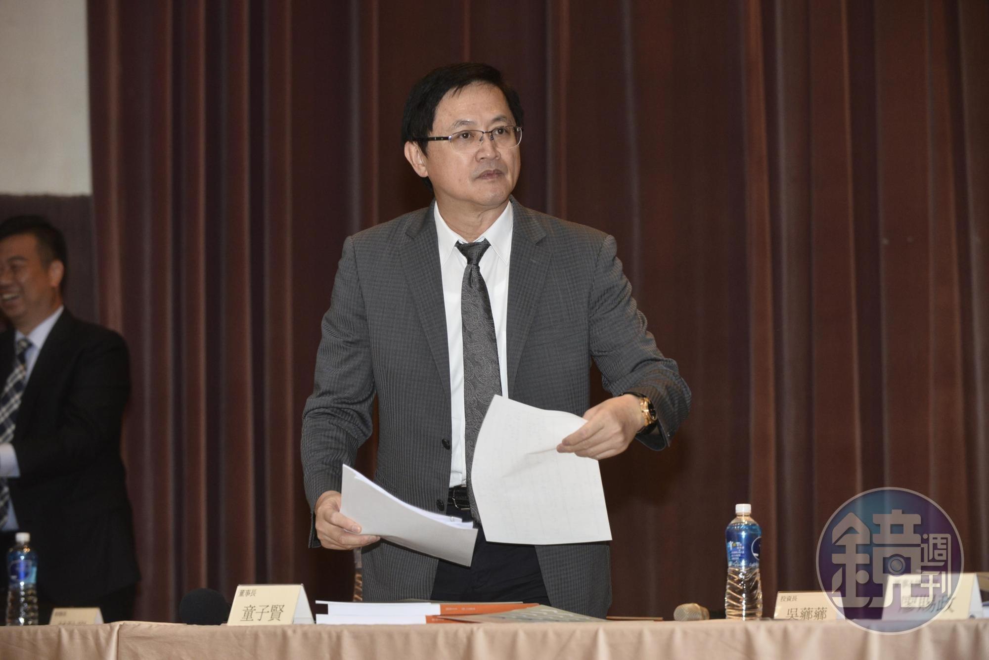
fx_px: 3023
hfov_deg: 18.6
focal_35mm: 110
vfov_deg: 12.5
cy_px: 330
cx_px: 494
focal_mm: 110
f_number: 5
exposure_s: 1/160
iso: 2000
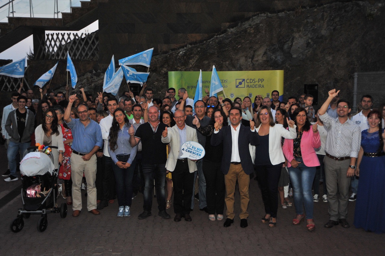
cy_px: 128
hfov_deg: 46.4
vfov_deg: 31.9
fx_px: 449
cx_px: 192
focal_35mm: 42
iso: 1600
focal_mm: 42
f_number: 5.6
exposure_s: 1/100
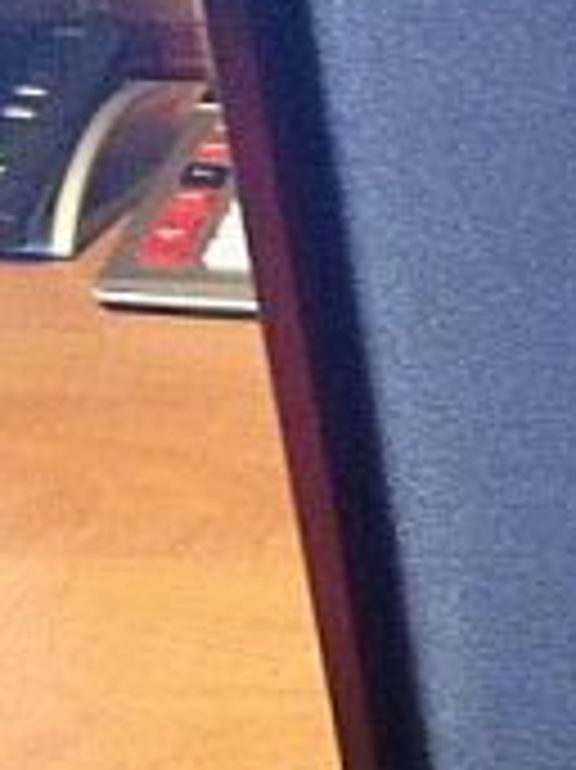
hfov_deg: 11.9
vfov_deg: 16.1
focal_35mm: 116
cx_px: 1004
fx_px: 2577
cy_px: 995
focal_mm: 4.13
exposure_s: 1/15
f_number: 2.4
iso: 800
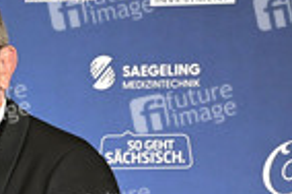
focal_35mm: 110
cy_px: 264
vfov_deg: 12.0
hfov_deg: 17.6
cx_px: -77
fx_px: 887
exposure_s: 1/200
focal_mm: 34.5
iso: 4000
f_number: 6.3
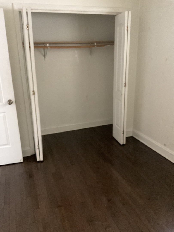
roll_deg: +2.0
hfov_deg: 48.2
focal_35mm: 29
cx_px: 87
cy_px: 116
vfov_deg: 61.7
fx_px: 194
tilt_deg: -17.7
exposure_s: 1/30
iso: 500
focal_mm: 3
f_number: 1.8
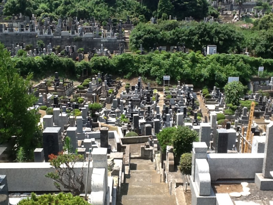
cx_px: 136
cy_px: 102
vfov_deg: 32.9
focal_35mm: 44
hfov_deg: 42.9
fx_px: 347
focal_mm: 2.03
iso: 40
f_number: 2.4
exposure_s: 1/685
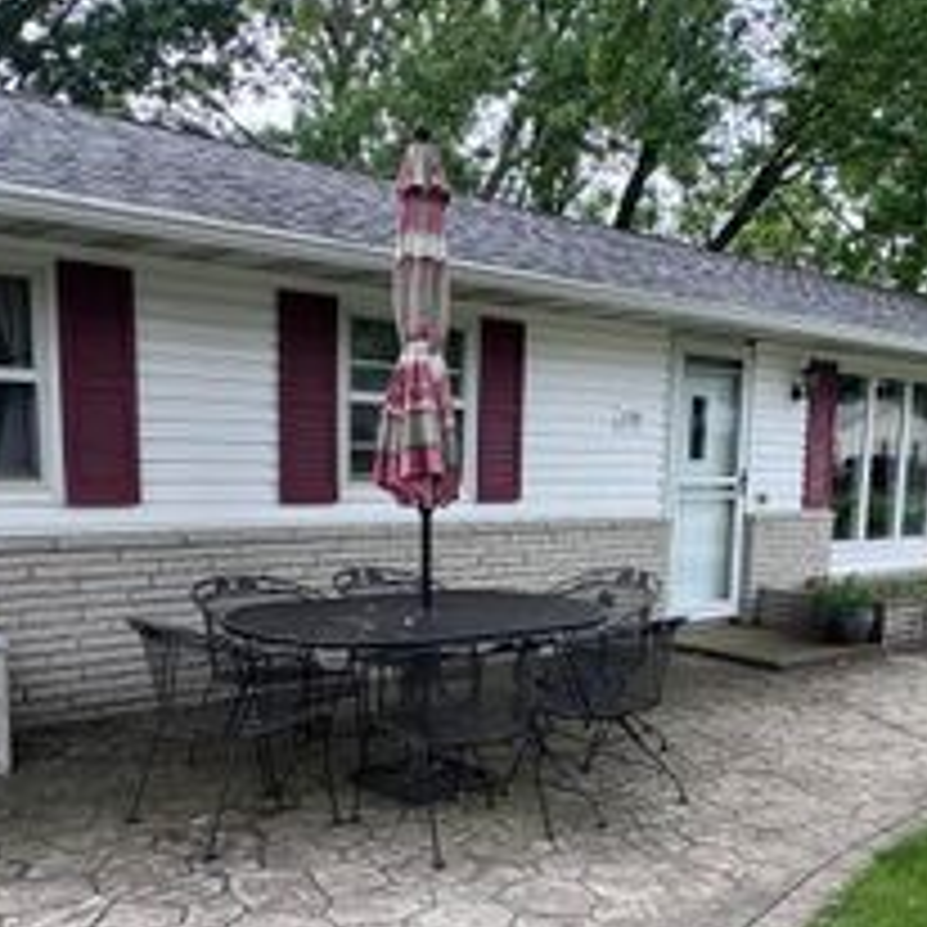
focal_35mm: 40
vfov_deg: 41.0
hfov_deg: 41.7
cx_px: 558
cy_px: 655
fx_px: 1212
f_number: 2.2
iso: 40
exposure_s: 1/349
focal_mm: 2.22
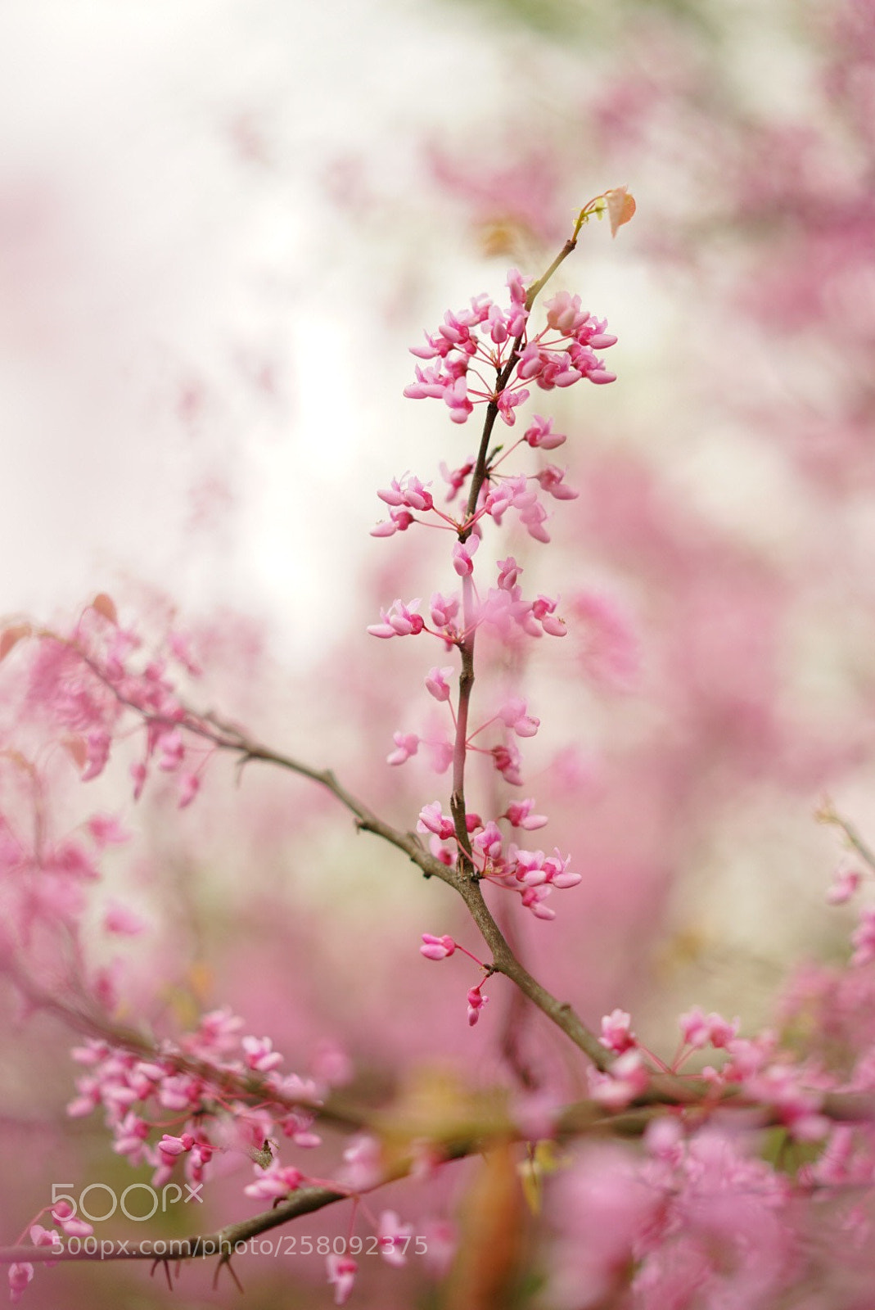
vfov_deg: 36.2
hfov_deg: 24.7
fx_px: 2002
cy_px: 655
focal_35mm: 55
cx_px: 438
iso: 200
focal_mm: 55
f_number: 2
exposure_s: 1/100
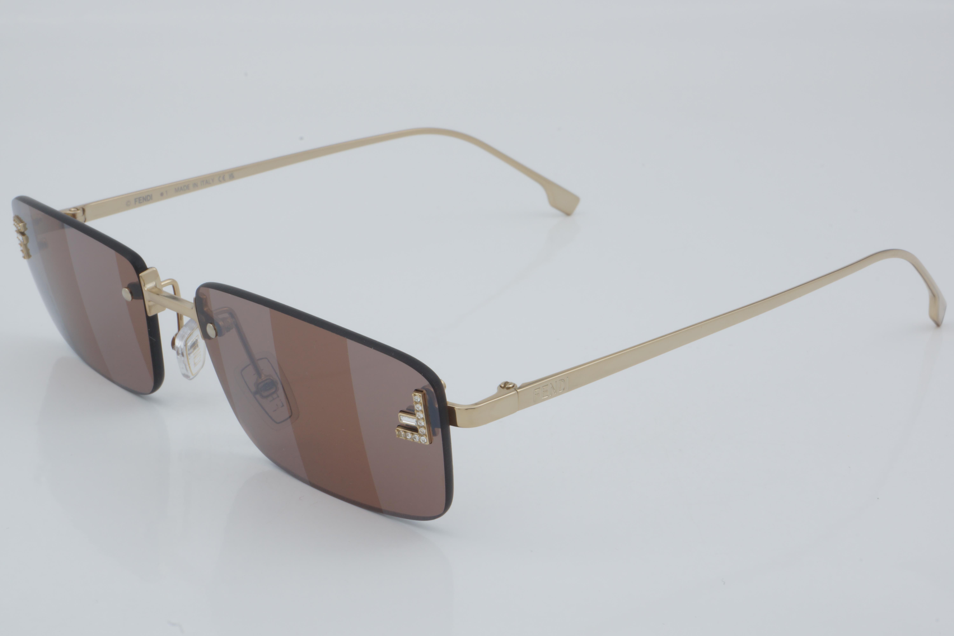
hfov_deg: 27.0
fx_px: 1987
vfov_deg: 18.2
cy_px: 318
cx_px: 477
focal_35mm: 75
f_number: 32
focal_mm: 50
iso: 100
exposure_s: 1/4
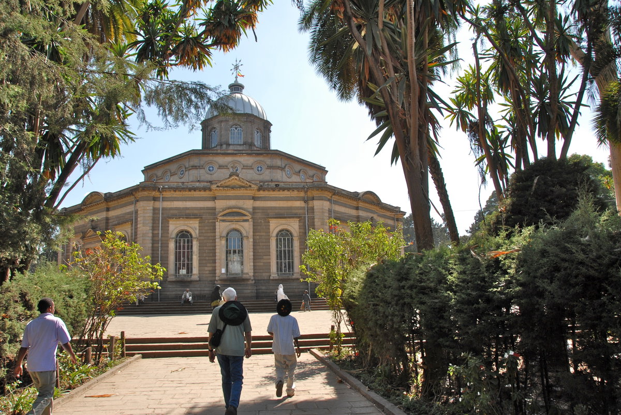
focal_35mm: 27
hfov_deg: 67.3
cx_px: 310
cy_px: 208
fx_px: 466
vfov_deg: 48.0
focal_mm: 18
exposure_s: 1/160
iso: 100
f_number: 6.3
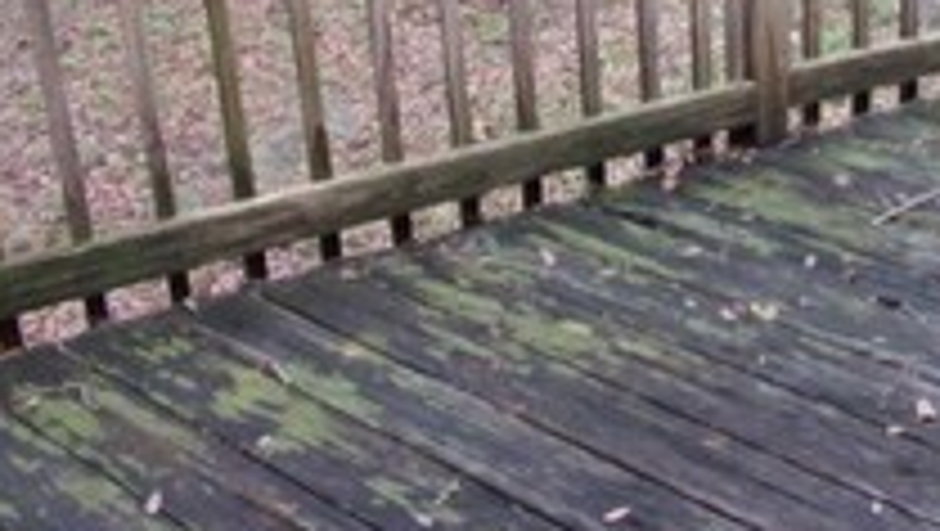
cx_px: 783
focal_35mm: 50
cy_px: -50
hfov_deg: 39.3
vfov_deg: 22.7
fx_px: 1247
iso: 83
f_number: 3.3
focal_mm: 4.3
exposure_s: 1/34
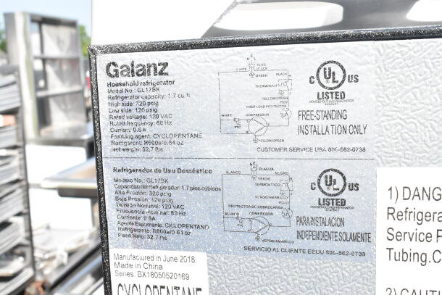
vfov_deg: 33.0
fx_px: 497
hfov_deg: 47.9
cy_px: 148
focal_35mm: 40
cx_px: 221
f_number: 13
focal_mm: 27
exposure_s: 1/640
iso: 1600
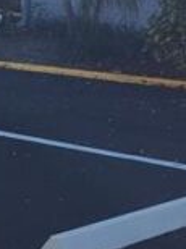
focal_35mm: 153
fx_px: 1099
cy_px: -239
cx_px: -99
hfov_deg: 9.4
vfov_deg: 11.7
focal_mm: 6.4
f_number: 1.8
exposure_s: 1/922
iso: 12
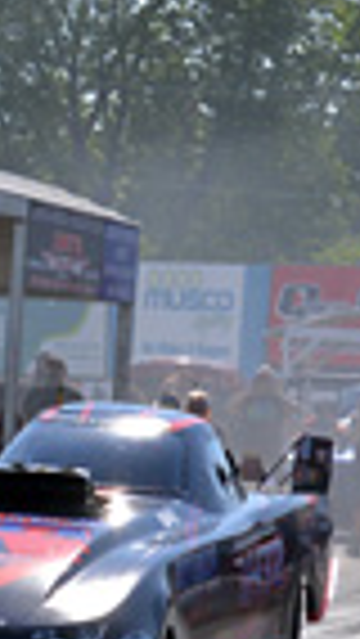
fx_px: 4390
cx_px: -536
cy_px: 374
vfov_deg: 8.3
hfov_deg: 4.6
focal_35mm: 259
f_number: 8
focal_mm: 70
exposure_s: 1/2000
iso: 400
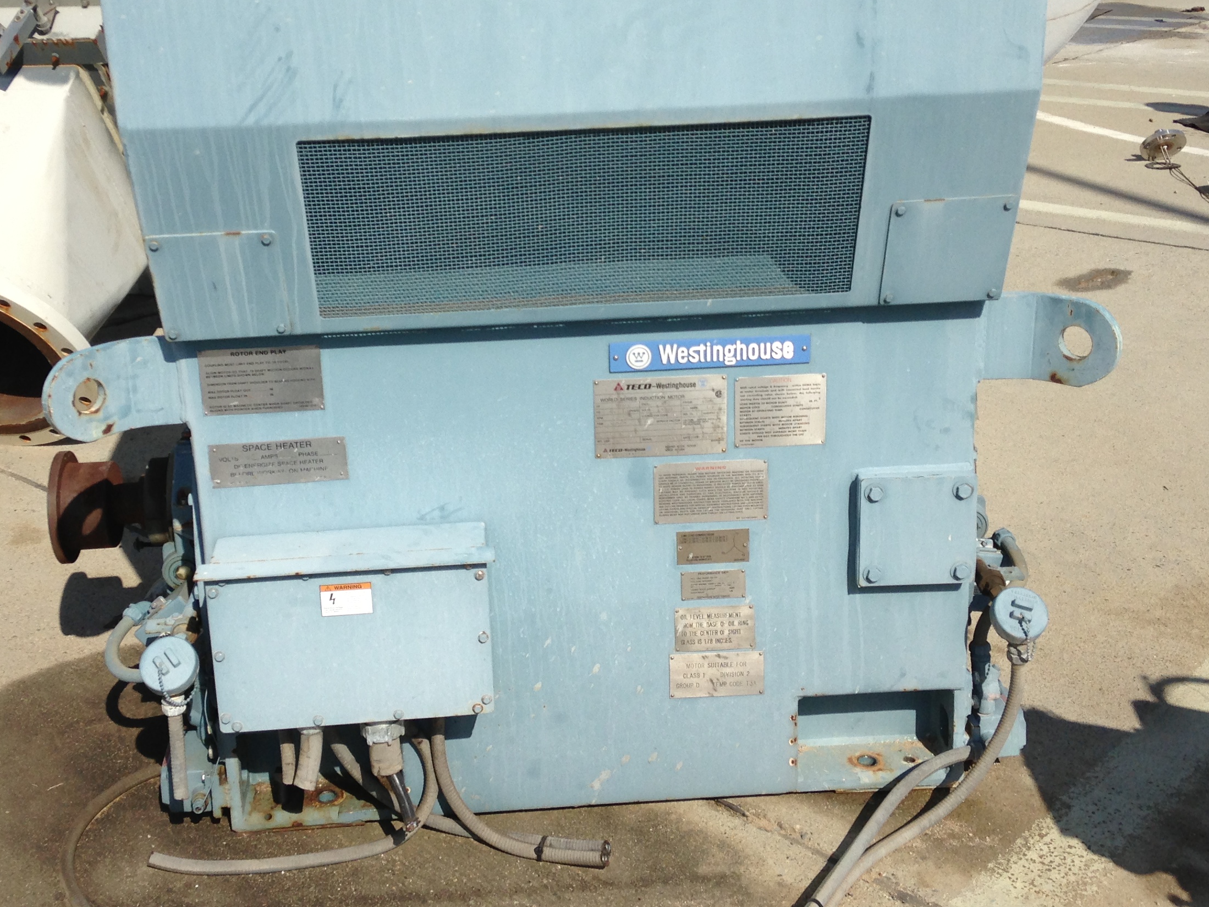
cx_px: 563
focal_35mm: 49
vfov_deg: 29.6
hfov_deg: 38.9
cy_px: 341
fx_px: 1712
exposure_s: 1/3012
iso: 50
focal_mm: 4.13
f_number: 2.4
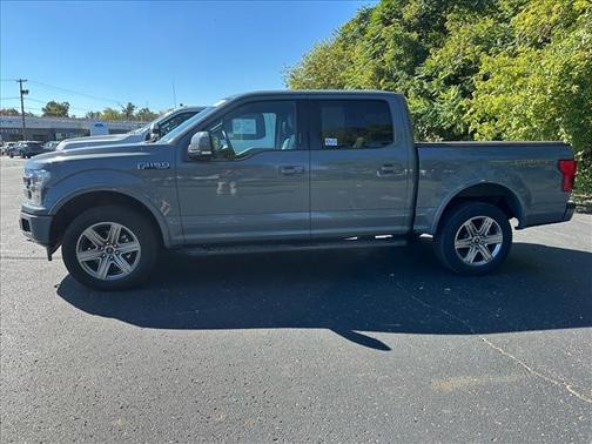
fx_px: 410
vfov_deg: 56.8
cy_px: 222
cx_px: 296
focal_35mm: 24
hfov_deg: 71.6
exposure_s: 1/1357
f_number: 1.78
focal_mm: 6.86
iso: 80
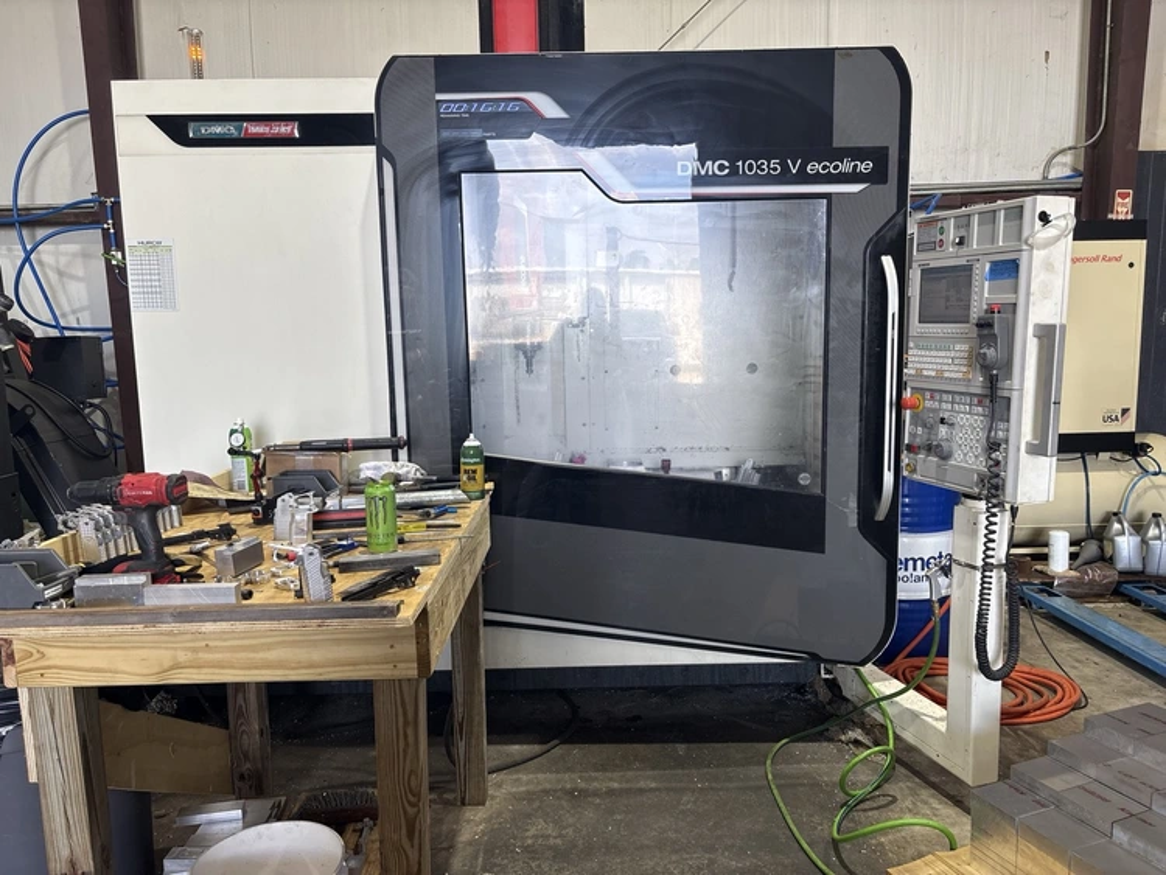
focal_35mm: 26
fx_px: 876
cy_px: 438
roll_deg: +0.9
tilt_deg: -7.4
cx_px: 583
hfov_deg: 67.3
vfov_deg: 53.1
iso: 64
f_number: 1.6
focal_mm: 5.96
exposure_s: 1/120
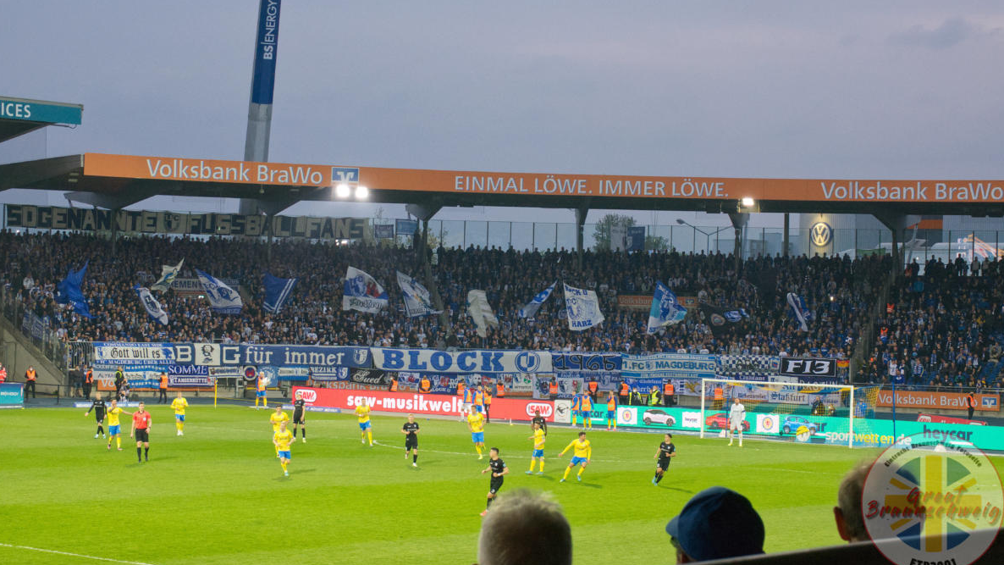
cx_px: 505
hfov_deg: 24.2
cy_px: 243
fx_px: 2343
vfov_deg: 13.7
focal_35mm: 88
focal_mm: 30.5
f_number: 5.6
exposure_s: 1/125
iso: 800
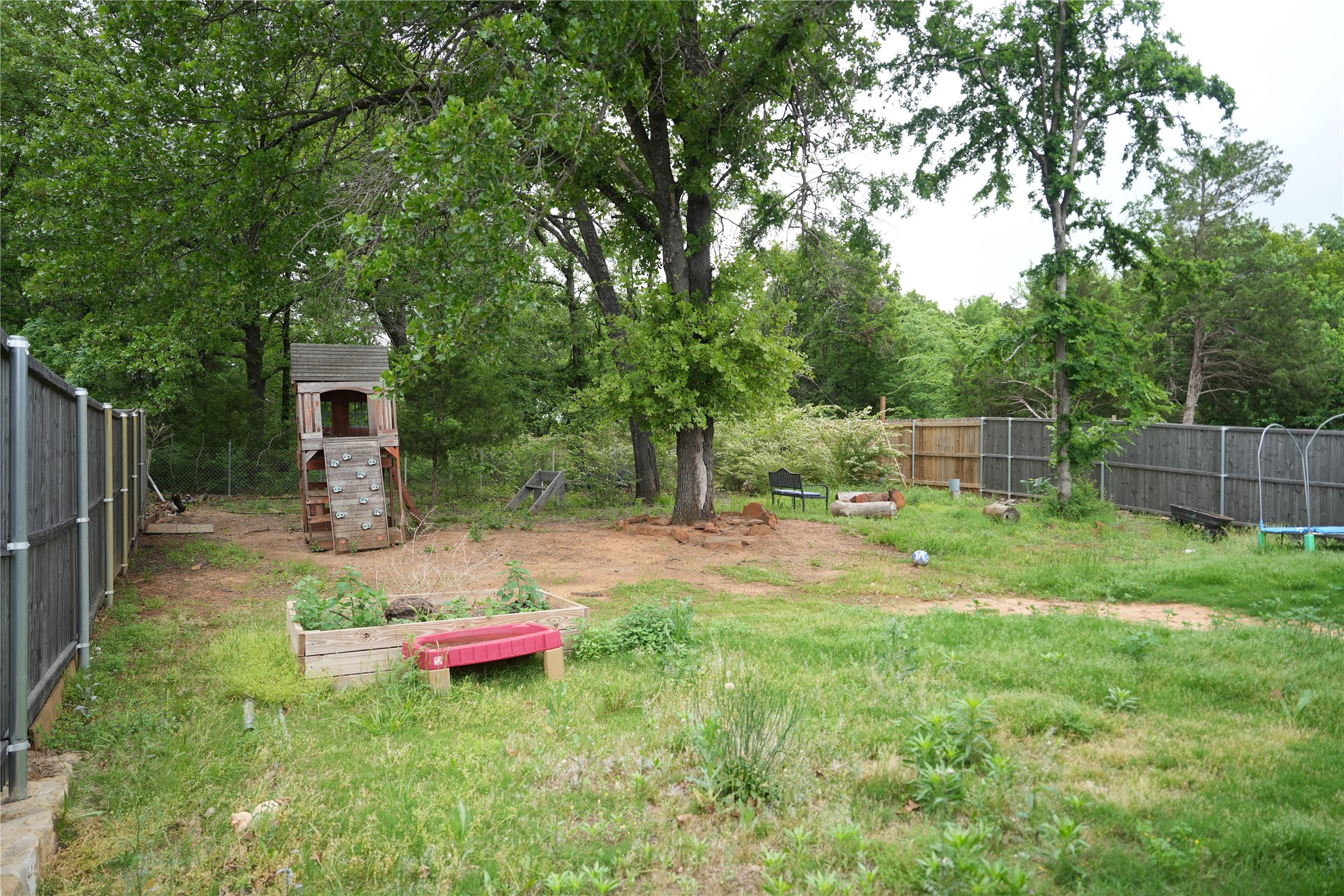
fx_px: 896
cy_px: 448
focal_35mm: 24
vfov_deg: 53.1
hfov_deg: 73.7
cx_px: 672
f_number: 2.8
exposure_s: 1/500
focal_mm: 24
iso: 200
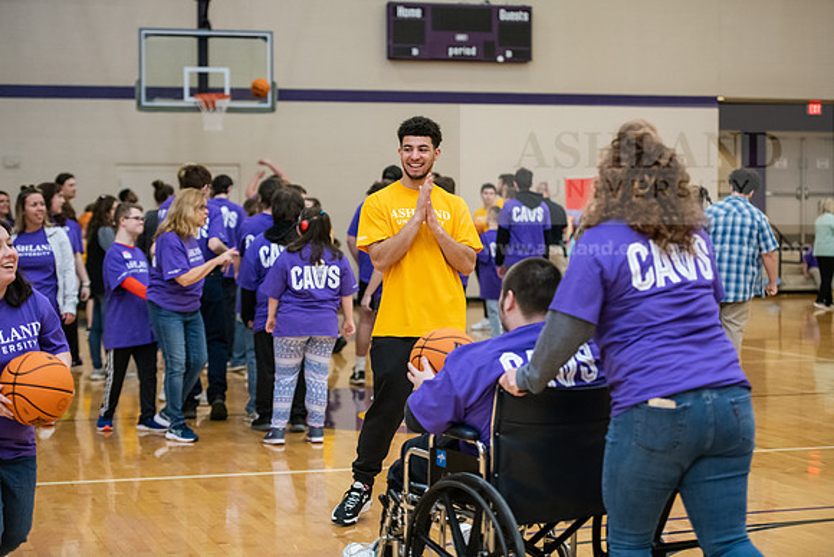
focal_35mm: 80
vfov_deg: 17.1
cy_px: 278
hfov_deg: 25.4
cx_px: 417
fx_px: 1854
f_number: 3.2
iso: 2500
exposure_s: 1/200
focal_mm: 80
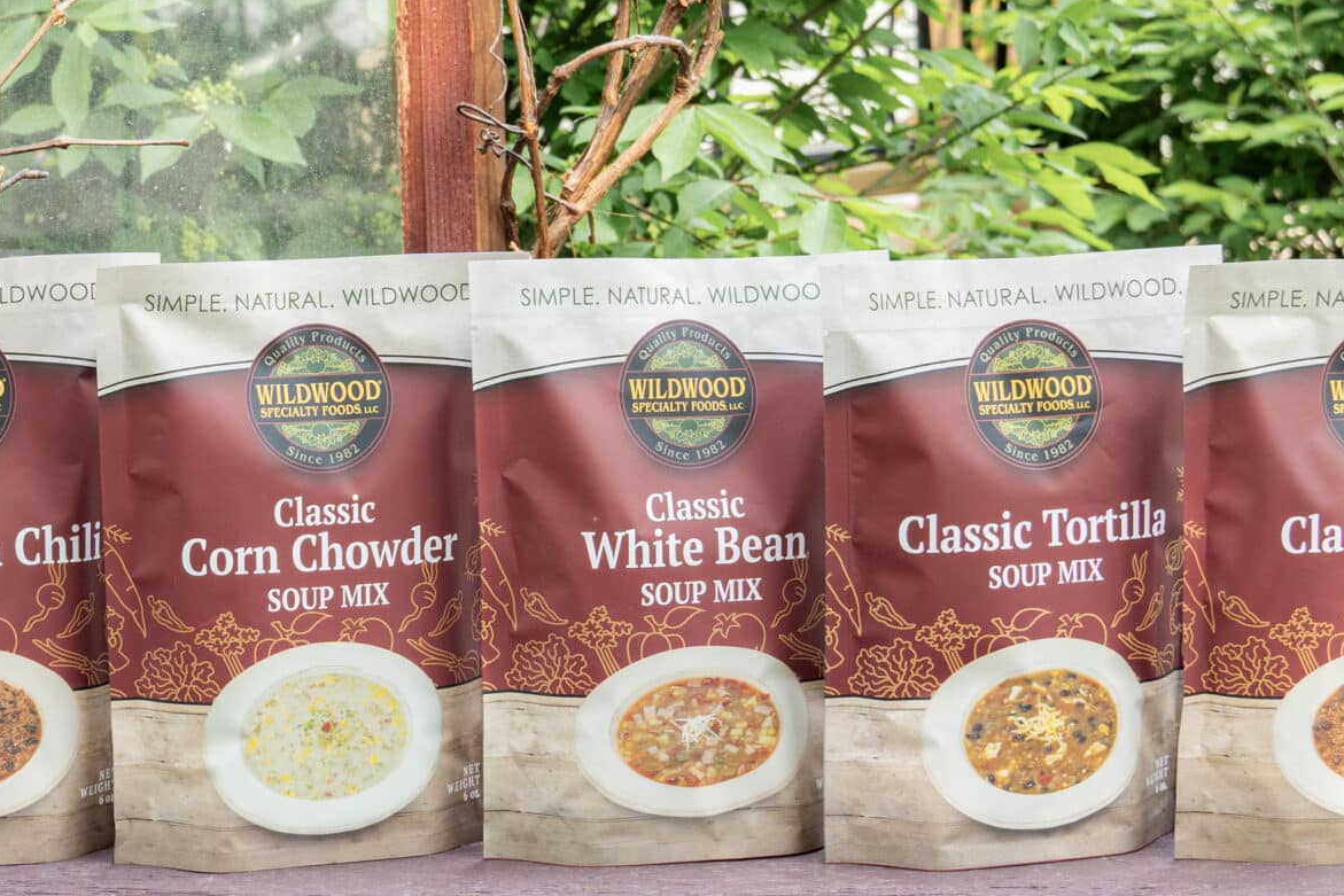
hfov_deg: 21.4
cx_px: 583
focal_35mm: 95
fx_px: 3550
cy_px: 334
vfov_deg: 14.4
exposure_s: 1/100
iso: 250
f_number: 6.3
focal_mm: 29
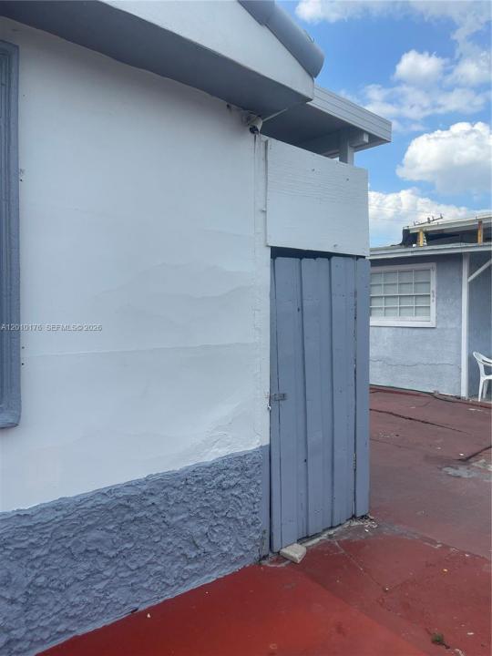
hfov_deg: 54.9
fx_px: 474
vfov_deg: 69.4
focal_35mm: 25
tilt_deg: -0.1
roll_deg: -0.9
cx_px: 246
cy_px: 328
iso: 32
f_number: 1.6
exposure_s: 1/2387
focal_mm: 5.1
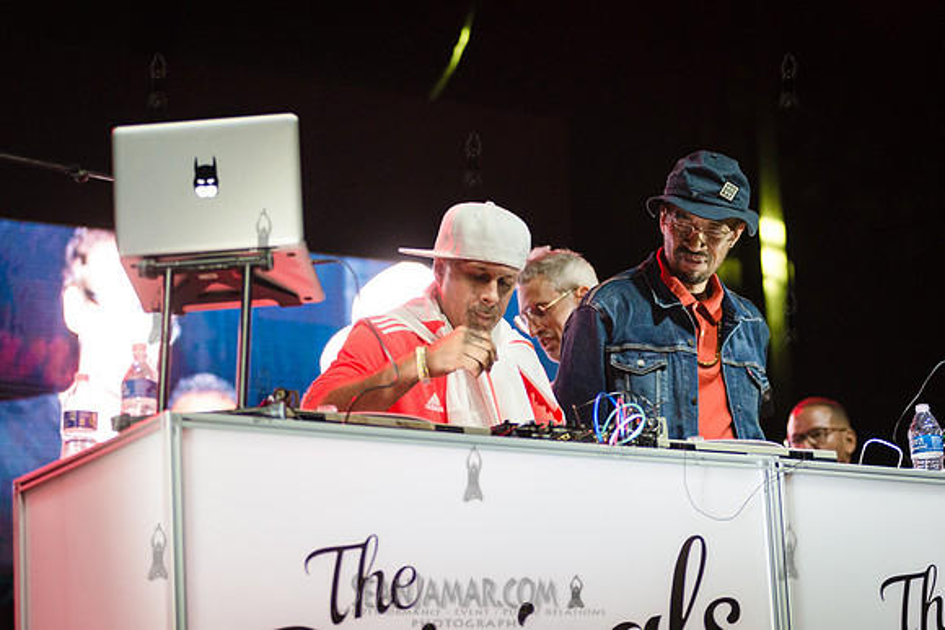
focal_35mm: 110
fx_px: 2886
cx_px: 519
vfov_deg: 12.5
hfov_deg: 18.6
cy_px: 346
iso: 3200
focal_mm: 100
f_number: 3.2
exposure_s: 1/500
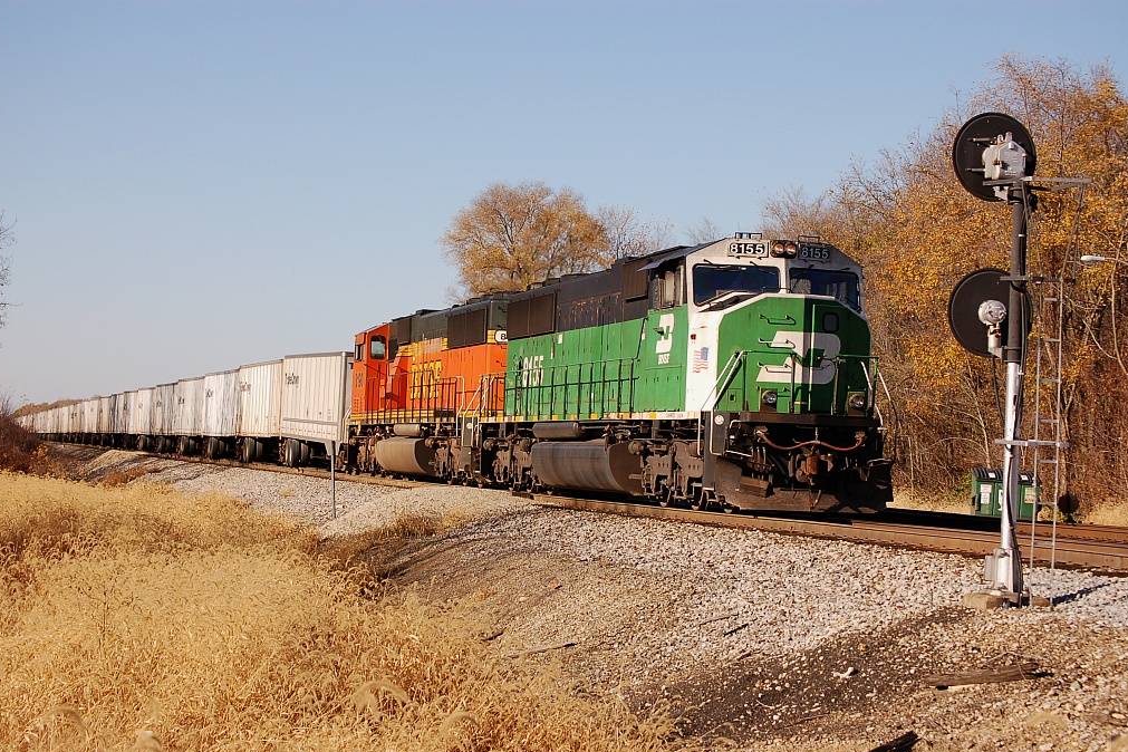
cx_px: 562
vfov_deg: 16.4
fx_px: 2616
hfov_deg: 24.3
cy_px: 379
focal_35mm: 84
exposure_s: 1/500
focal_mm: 55
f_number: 9
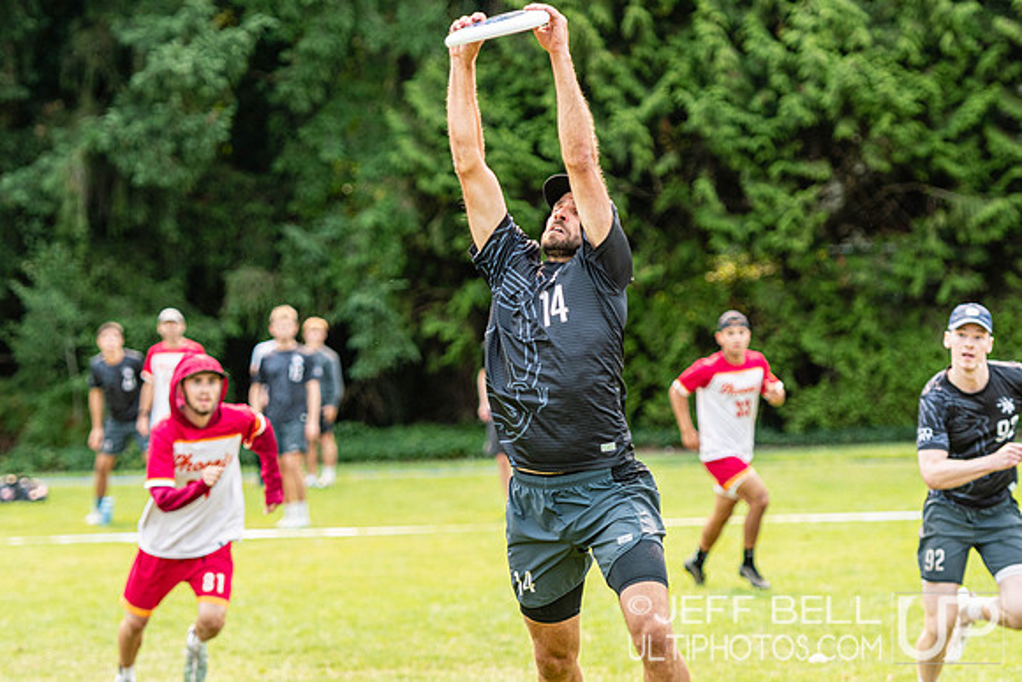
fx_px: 5111
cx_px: 511
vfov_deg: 7.6
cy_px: 341
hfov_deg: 11.4
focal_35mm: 180
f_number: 3.2
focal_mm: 120
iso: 200
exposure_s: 1/1250
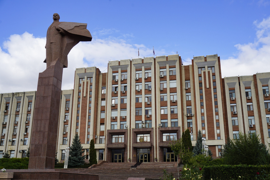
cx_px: 135
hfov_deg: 49.6
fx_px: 292
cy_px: 90
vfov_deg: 34.2
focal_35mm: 39
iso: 100
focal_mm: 26
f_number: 11
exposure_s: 1/125
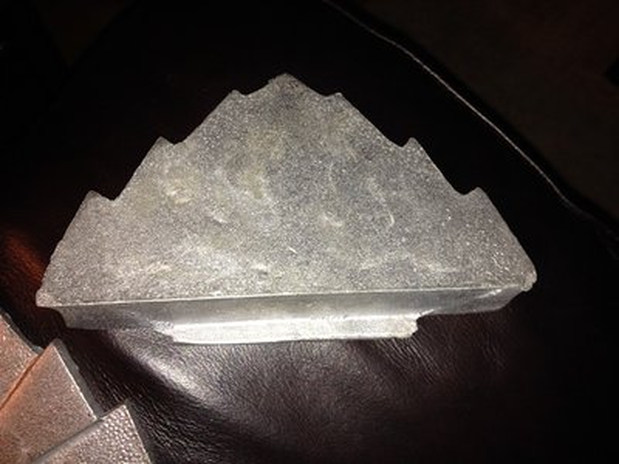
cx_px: 310
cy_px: 232
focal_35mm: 35
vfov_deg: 40.7
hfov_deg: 52.6
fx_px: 626
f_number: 2.4
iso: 50
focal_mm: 4.28
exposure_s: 1/47
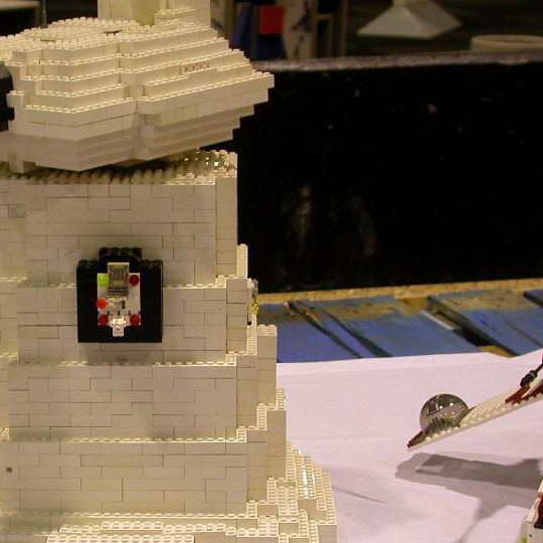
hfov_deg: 16.6
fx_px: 1846
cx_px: 81
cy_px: 363
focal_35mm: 104
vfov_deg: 16.7
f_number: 3.1
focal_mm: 12.9
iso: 100
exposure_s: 1/17.1
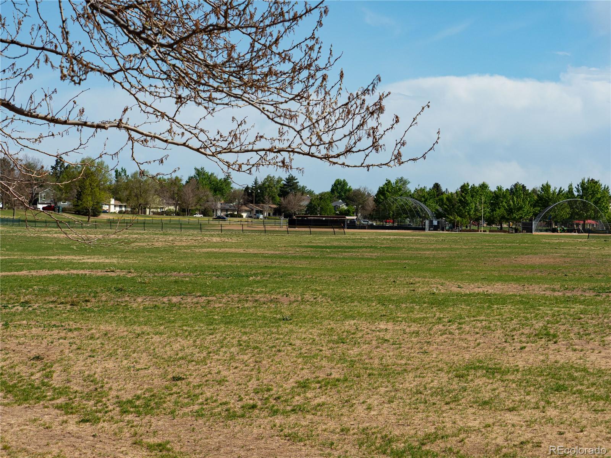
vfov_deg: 18.4
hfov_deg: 24.4
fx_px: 1412
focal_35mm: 80
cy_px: 229
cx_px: 306
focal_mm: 40
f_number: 4
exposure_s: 1/1250
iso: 200
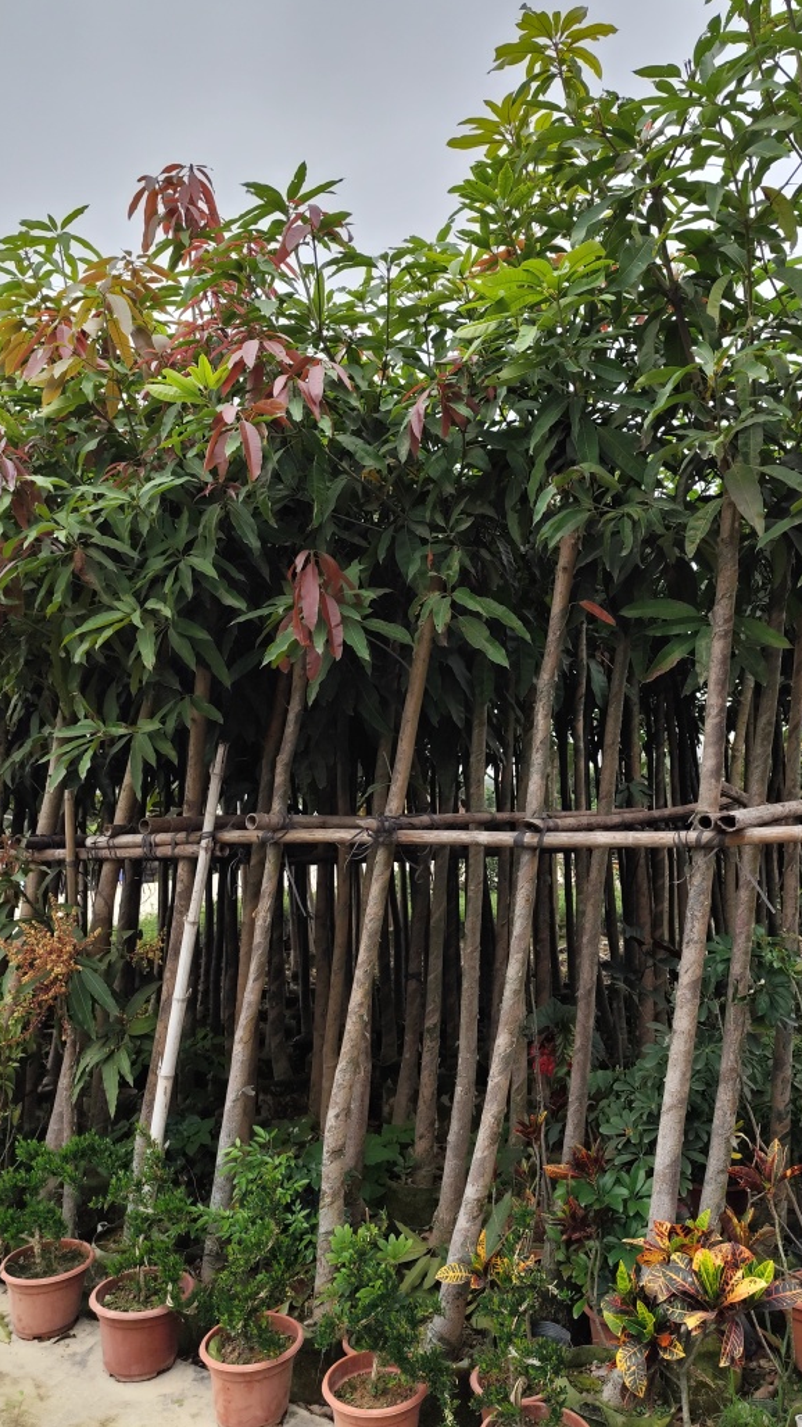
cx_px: 508
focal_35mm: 26
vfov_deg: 71.9
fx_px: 983
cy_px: 688
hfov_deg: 44.0
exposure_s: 1/276
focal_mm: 6.19
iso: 50
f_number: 1.65
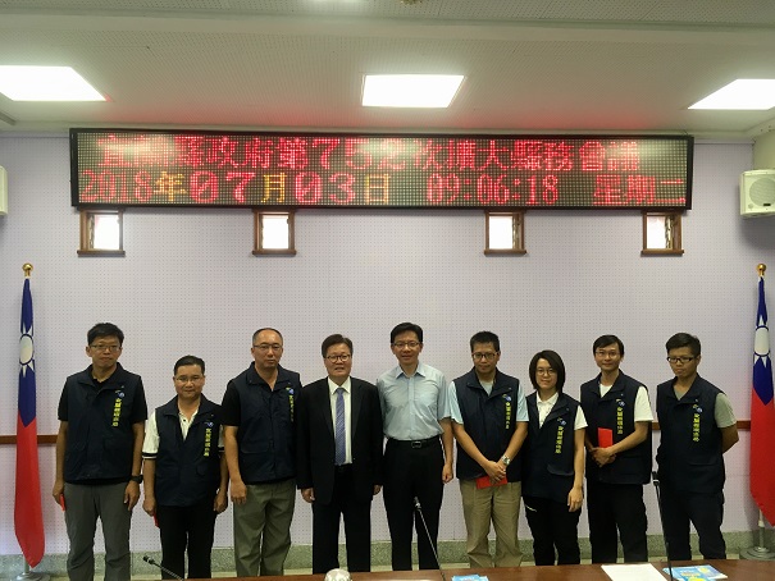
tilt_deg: -1.5
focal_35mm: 29
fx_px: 649
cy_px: 290
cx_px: 388
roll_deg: +0.2
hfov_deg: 61.6
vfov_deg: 48.2
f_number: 2.2
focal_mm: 4.15
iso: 80
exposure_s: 1/30
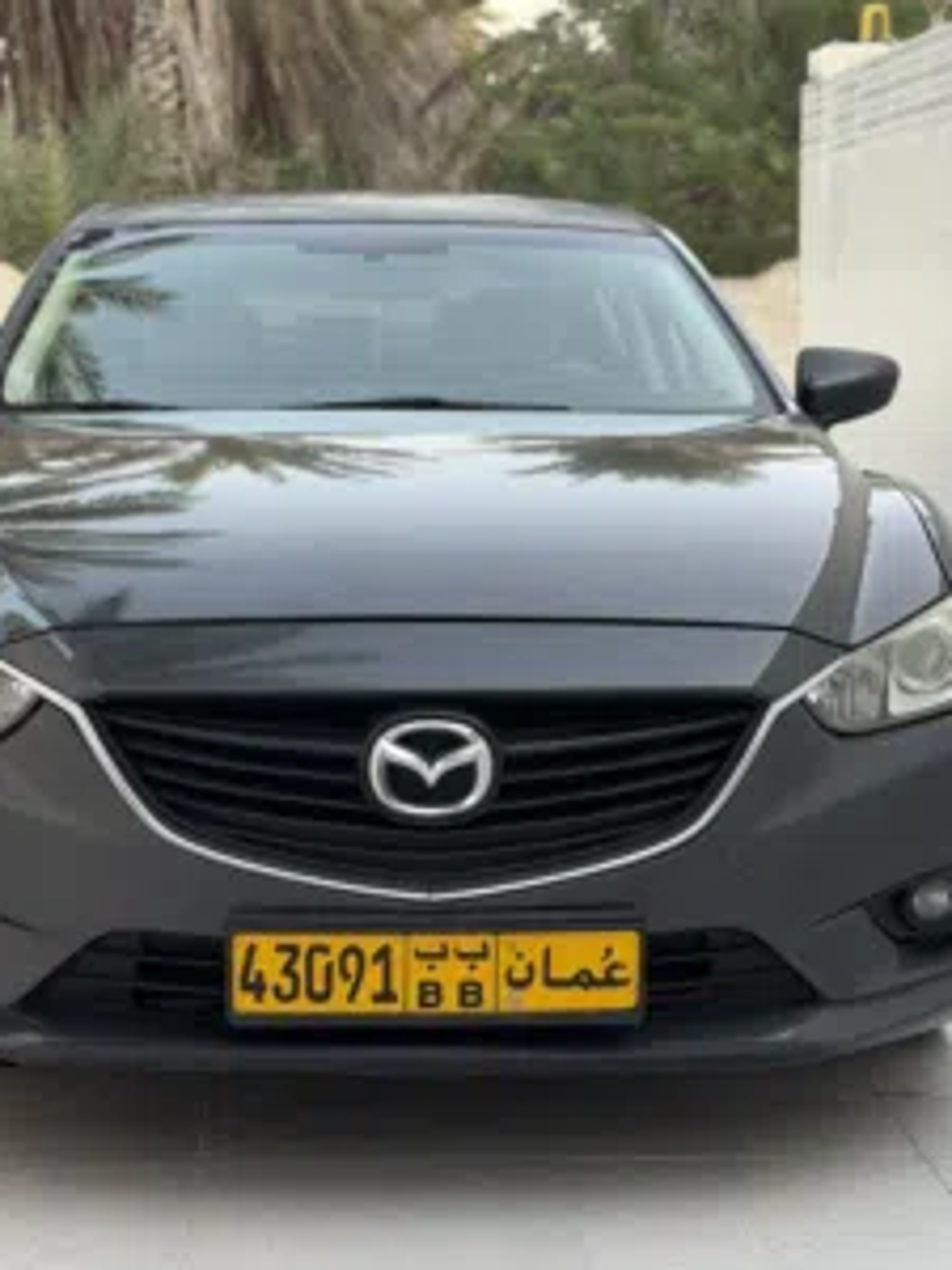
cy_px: 593
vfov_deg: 30.3
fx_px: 2347
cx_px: 406
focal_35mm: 64
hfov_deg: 22.9
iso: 100
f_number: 1.78
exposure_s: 1/84
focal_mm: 6.76
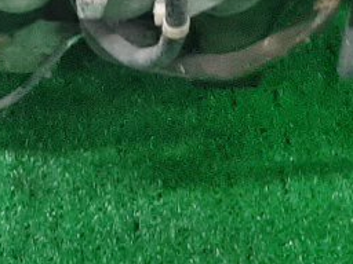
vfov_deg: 9.6
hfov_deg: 13.5
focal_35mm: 146
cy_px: -235
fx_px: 1489
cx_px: 74
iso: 168
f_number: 1.7
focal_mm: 3.93
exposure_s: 1/50
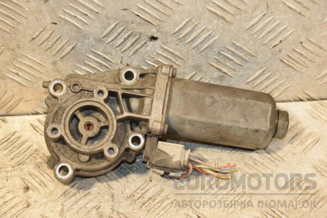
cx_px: 164
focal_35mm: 93
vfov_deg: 14.7
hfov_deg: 21.9
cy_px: 109
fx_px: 845
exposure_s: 1/125
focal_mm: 62
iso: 800
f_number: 5.3
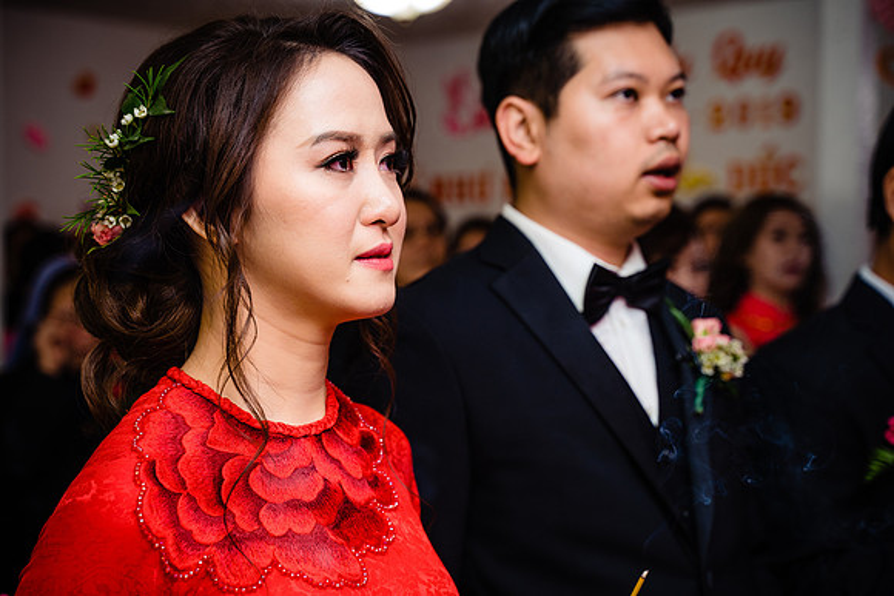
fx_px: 1565
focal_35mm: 63
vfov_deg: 21.6
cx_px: 447
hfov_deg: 31.9
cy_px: 298
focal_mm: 63
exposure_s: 1/160
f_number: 4
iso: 640
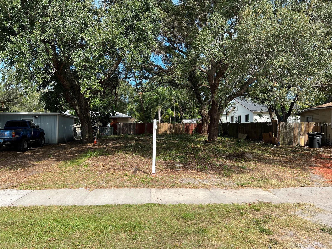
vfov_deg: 53.1
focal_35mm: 26
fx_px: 249
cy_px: 124
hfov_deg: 67.3
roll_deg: +2.6
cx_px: 166
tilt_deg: +2.6
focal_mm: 5.7
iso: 50
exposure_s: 1/1779
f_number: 1.5
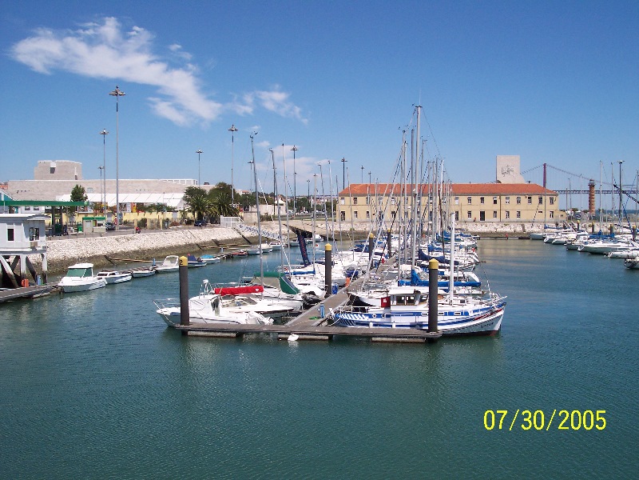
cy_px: 240
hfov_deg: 49.0
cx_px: 320
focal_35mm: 38
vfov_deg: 37.7
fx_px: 701
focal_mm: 8
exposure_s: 1/1000
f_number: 4.8
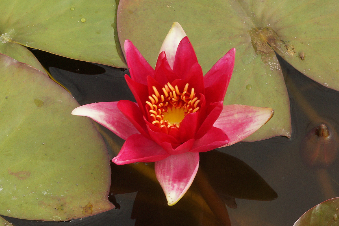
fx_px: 1412
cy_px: 113
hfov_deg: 13.7
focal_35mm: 150
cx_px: 170
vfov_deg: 9.1
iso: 320
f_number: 13
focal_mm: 100
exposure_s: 1/160
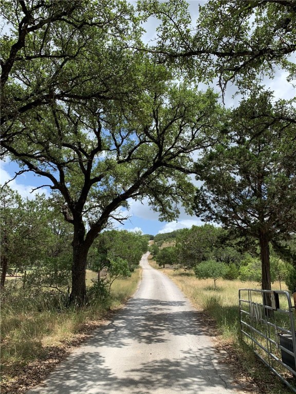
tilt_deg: +16.9
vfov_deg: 67.3
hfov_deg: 53.1
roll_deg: -0.9
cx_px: 148
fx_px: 296
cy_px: 197
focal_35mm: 26
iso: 25
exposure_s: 1/1634
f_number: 1.8
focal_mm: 4.25
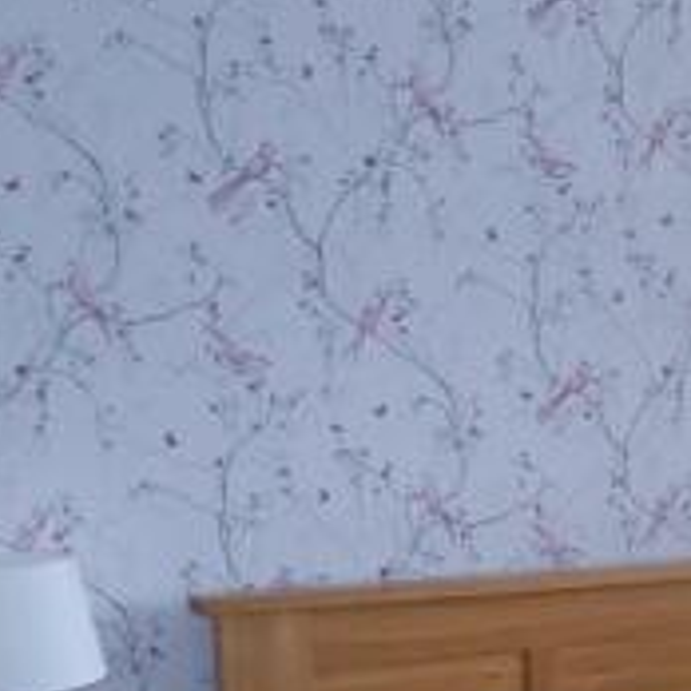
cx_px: 808
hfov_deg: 21.8
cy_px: 657
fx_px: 1671
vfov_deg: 22.6
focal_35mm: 74
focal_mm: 4.5
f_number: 2.8
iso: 320
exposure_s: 1/60
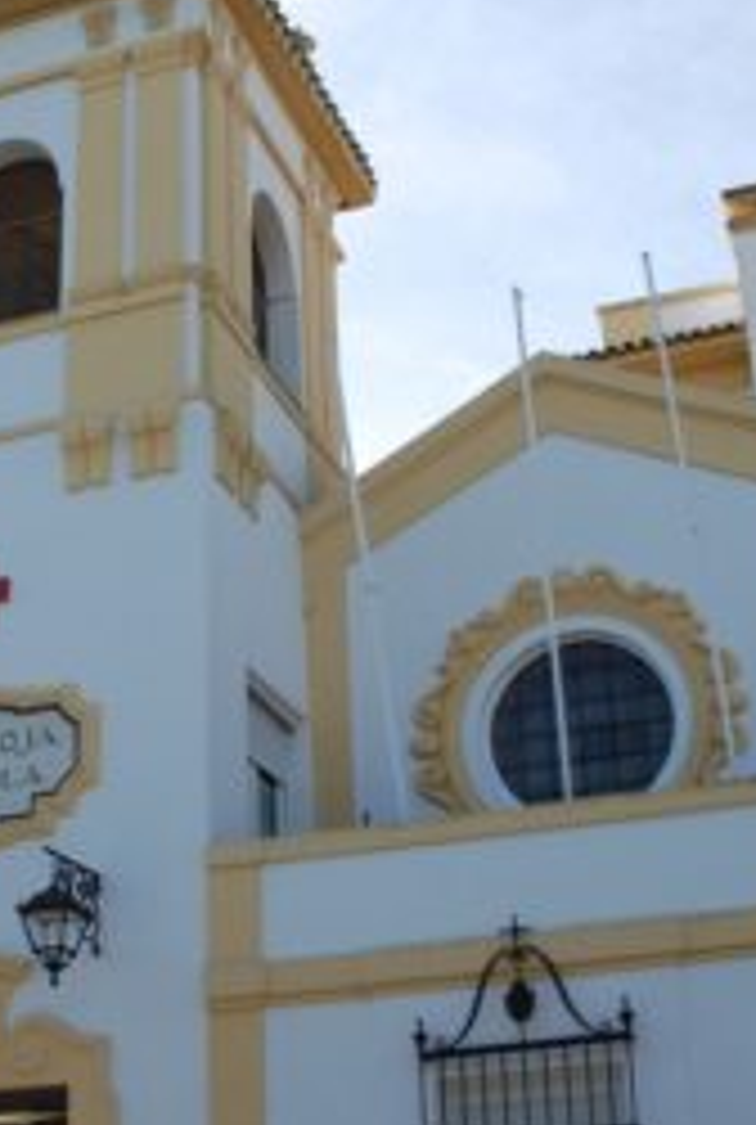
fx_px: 1692
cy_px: 621
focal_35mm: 54
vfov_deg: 36.8
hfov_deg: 25.1
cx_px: 263
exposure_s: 1/200
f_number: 7.1
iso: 100
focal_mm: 18
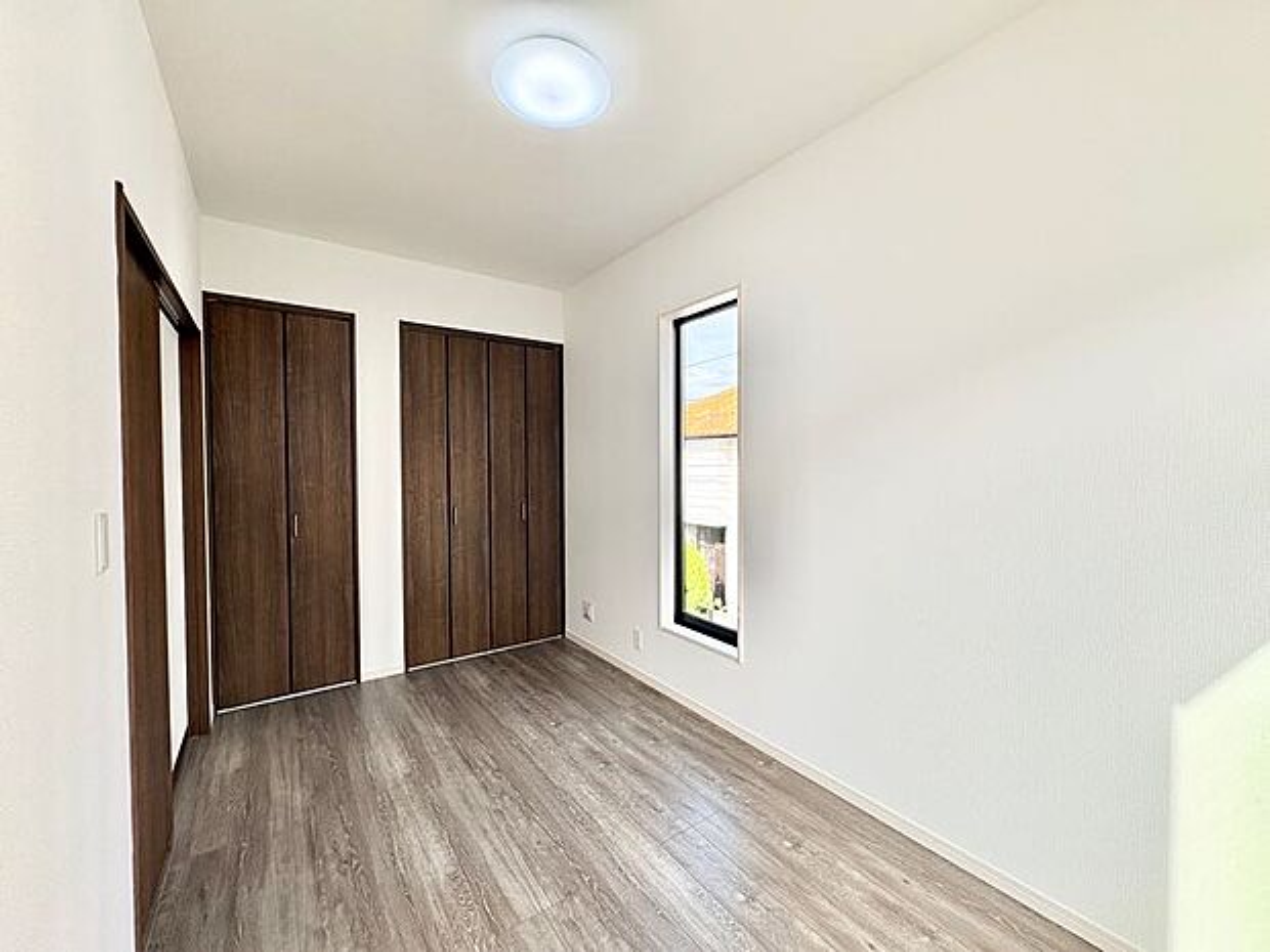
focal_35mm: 14
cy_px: 476
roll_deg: +1.2
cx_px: 635
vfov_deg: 85.7
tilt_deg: -1.3
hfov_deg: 102.1
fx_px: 514
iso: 64
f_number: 2.2
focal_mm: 2.22
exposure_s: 1/253
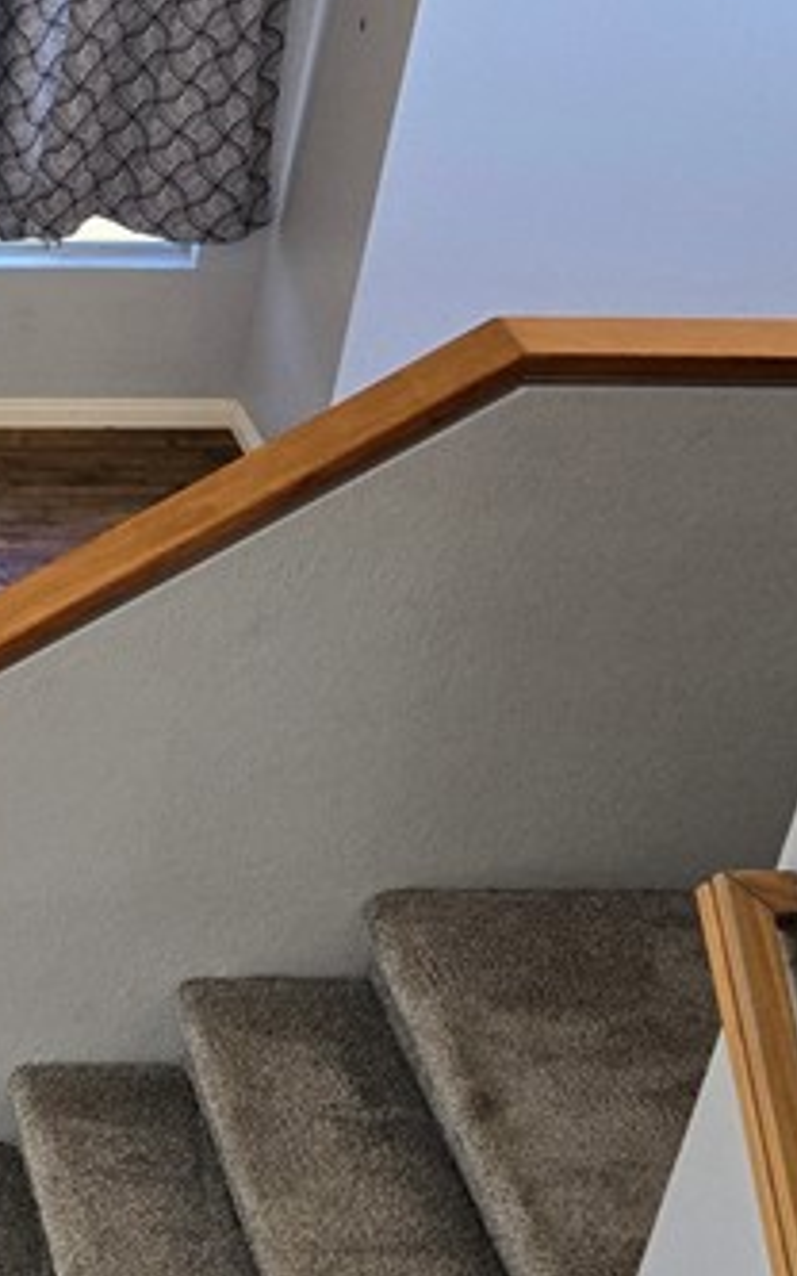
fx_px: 2608
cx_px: -360
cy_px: 609
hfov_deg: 16.1
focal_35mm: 75
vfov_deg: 27.5
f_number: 1.8
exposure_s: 1/120
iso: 200
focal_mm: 5.4
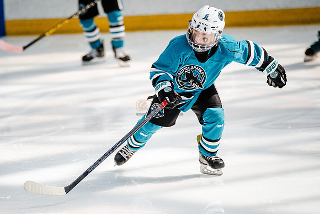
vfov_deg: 4.6
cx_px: 128
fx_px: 2668
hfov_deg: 6.9
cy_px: 129
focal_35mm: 300
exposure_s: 1/3200
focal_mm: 247
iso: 1250
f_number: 3.2
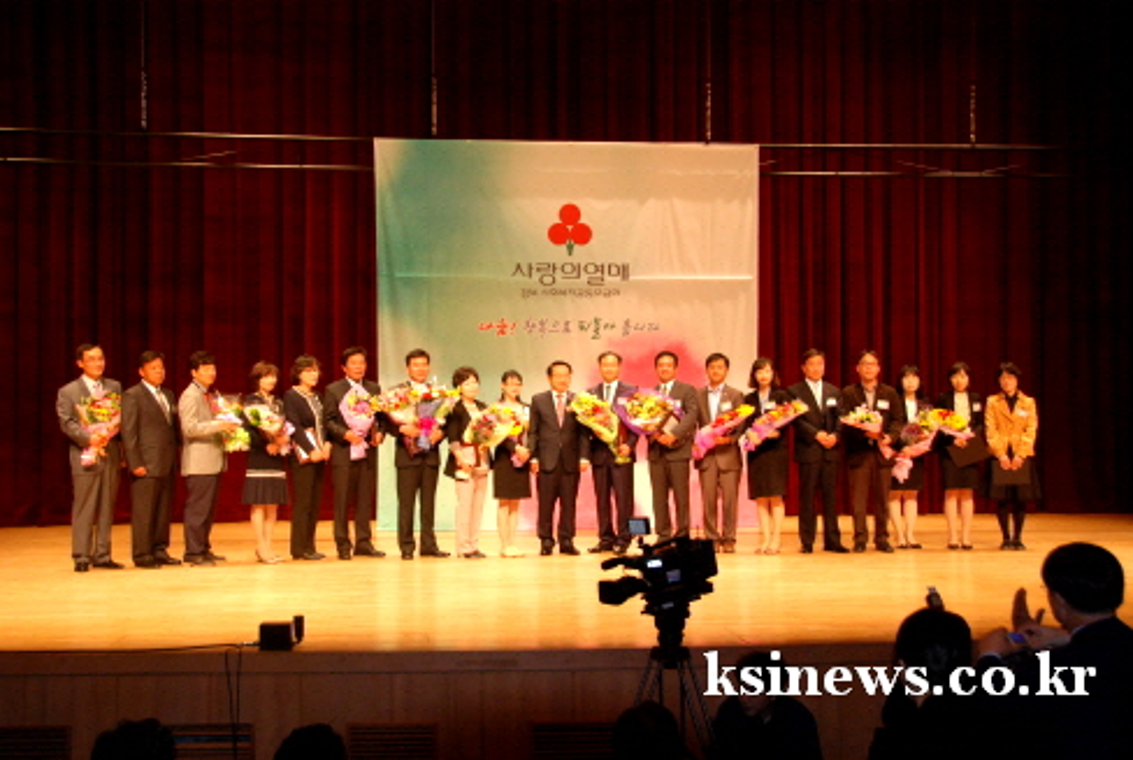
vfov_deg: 31.3
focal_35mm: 43
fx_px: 1355
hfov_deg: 45.4
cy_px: 373
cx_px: 576
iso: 800
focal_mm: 28
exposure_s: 1/60
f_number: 5
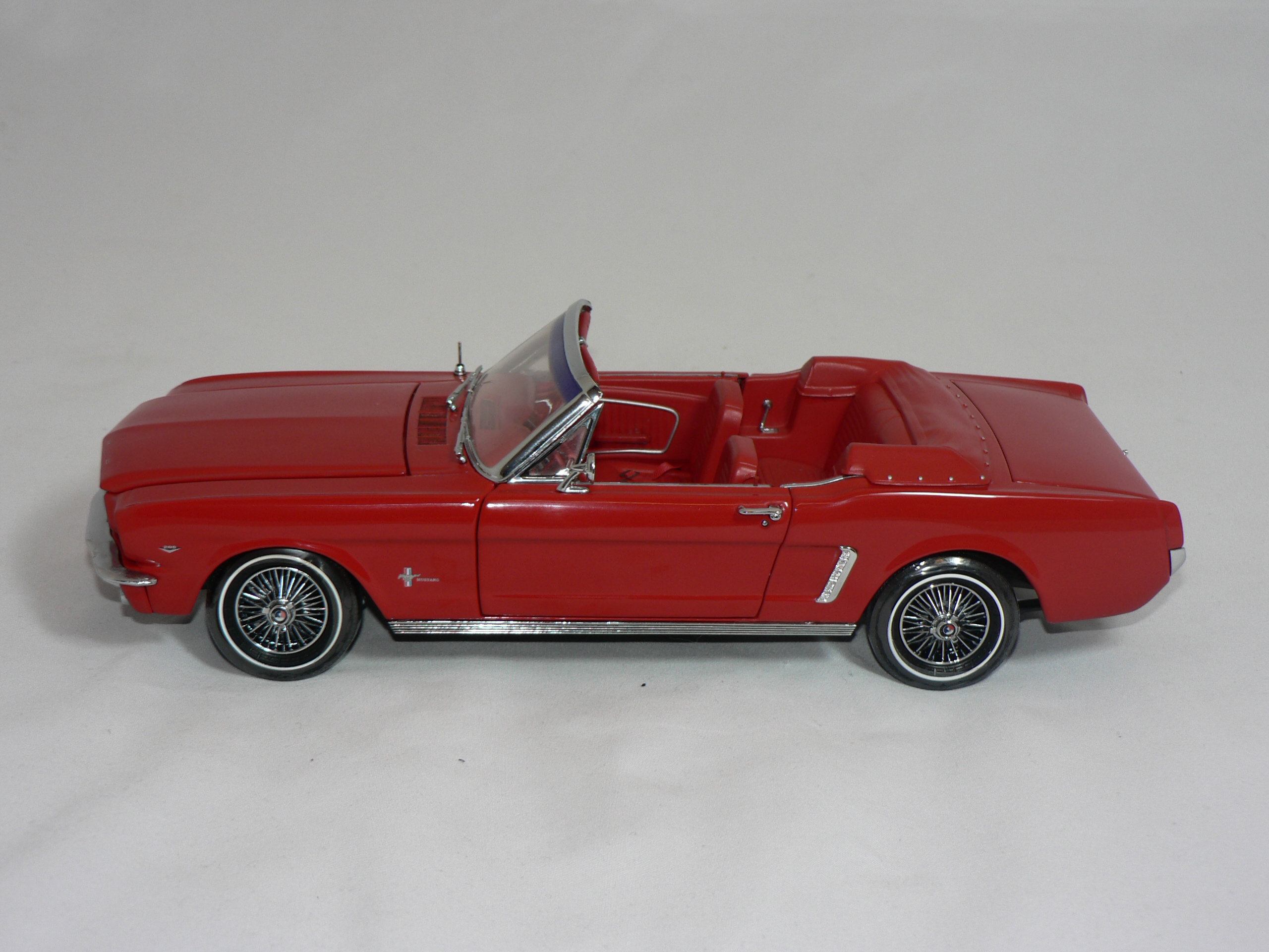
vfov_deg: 24.8
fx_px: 2163
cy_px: 476
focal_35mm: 59
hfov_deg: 32.7
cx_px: 634
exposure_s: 1/60
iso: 80
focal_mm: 9.8
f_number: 3.2
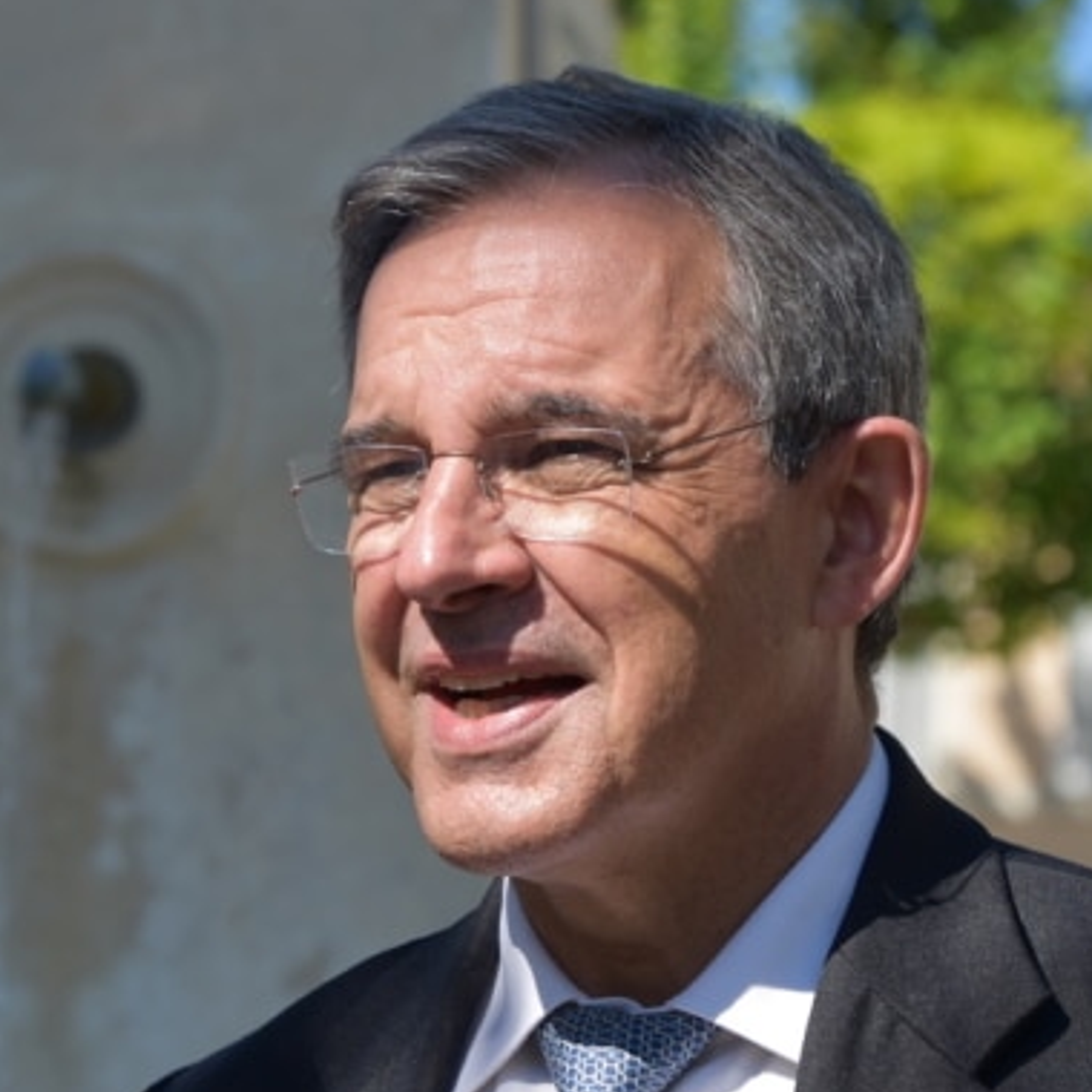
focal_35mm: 181
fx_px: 6460
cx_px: 566
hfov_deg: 9.7
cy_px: 557
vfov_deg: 9.7
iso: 100
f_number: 8
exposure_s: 1/250
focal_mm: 90
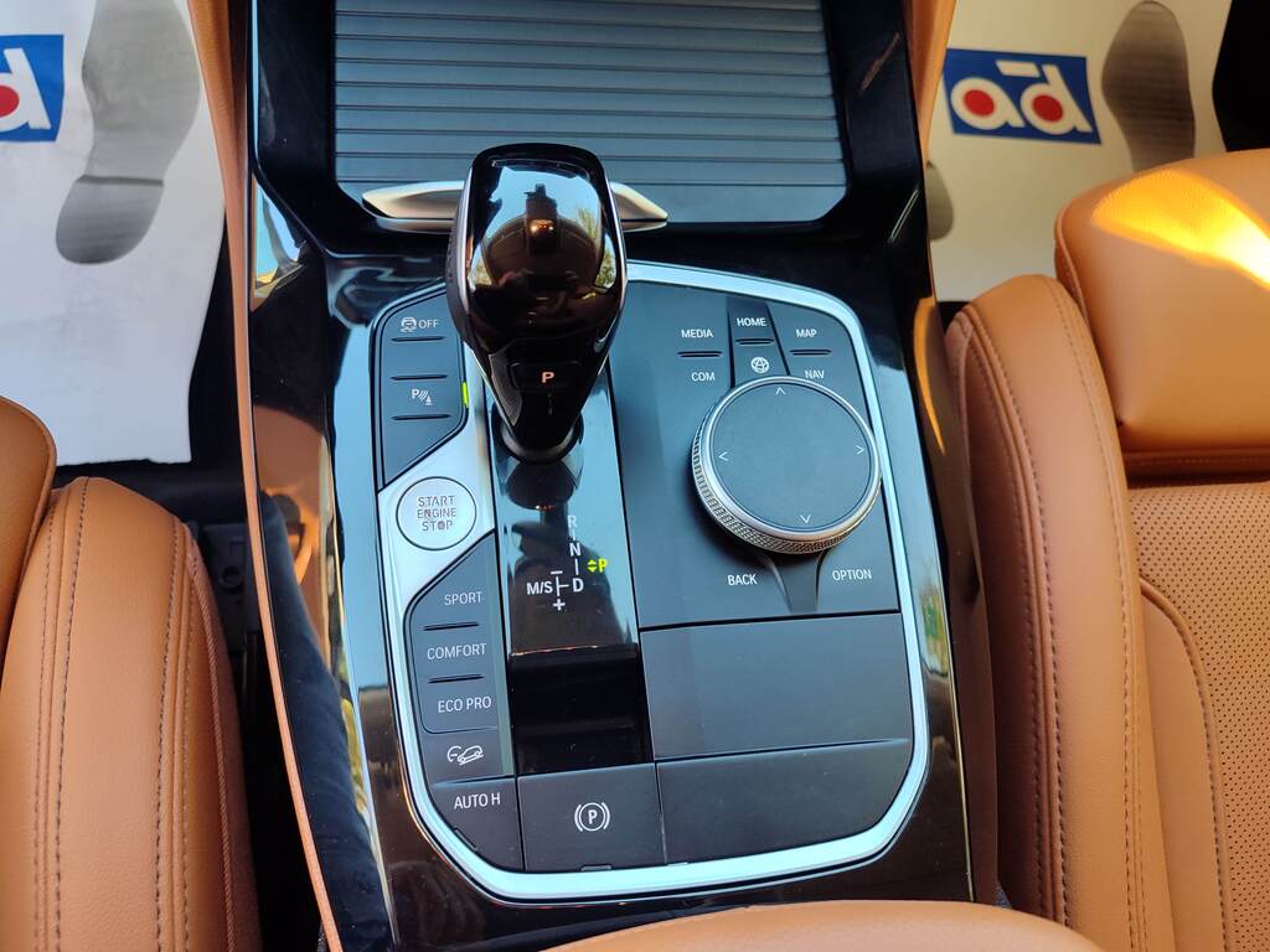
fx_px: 917
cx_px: 635
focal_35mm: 25
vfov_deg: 54.9
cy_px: 476
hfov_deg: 69.4
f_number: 1.89
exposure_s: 1/50
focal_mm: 5.95
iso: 156
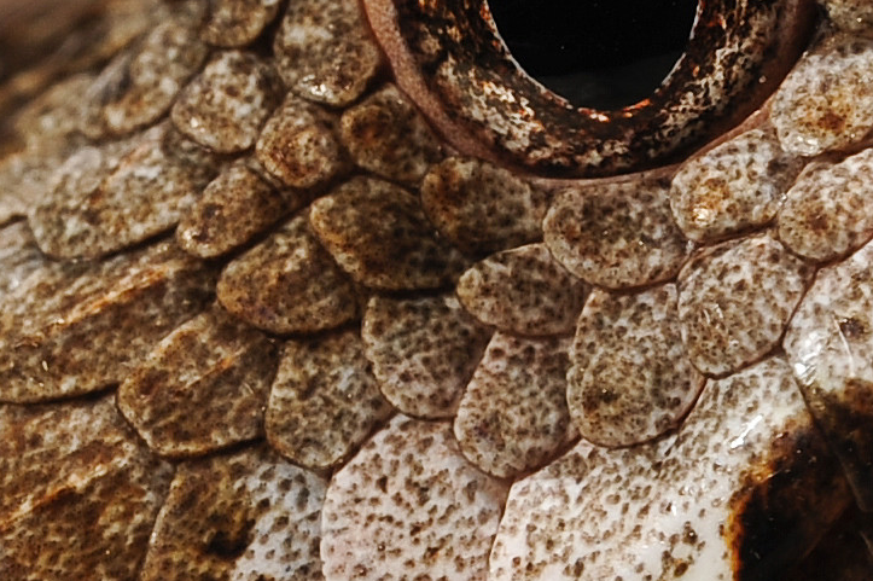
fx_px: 8554
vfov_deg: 3.9
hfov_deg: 5.8
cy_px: 403
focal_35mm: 353
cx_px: -34
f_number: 16
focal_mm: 60
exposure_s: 1/60
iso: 200
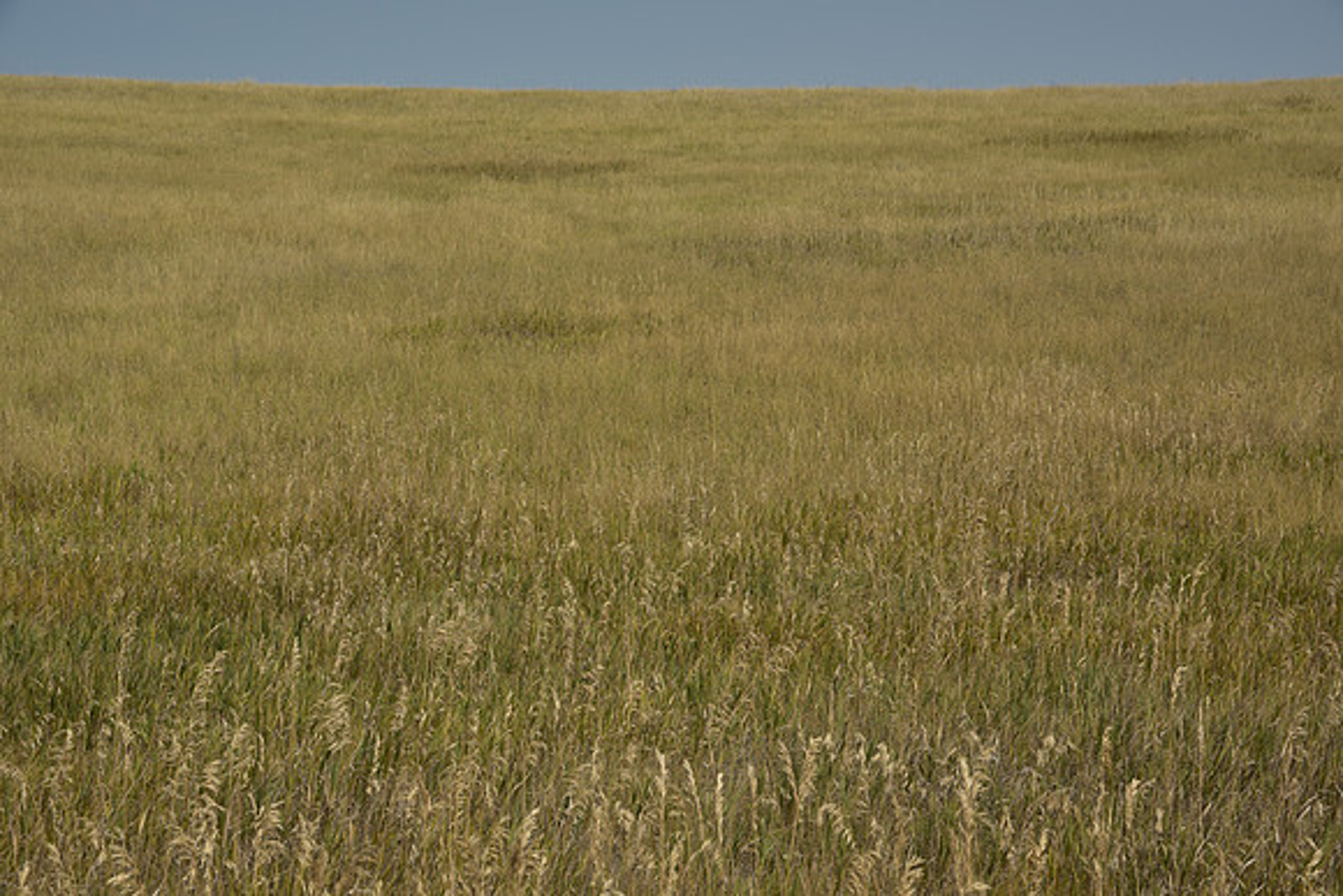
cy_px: 448
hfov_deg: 32.4
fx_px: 2313
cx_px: 672
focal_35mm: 62
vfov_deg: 21.9
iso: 64
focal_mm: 62
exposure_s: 1/125
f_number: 16
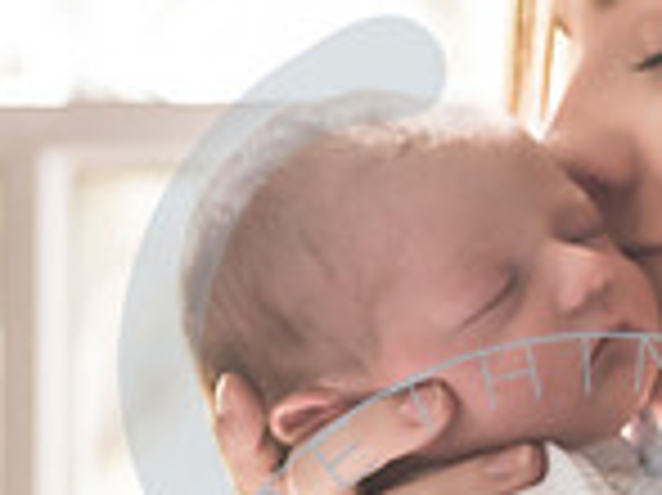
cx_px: 868
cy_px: 417
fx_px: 5006
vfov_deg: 5.7
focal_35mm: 262
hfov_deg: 7.5
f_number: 2.8
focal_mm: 66
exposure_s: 1/125
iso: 200
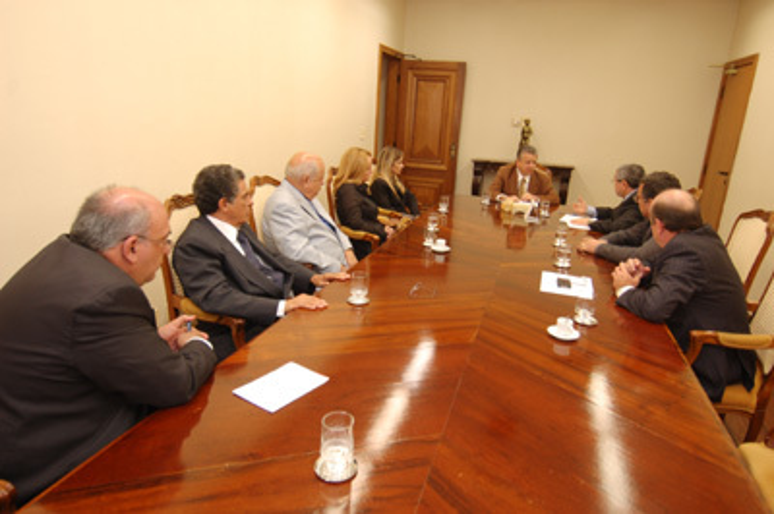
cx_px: 387
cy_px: 257
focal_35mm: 22
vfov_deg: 56.1
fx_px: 483
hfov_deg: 77.4
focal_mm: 15
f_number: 4
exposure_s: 1/20
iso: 400
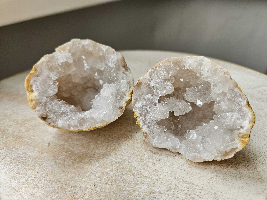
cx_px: 134
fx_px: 177
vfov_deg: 58.9
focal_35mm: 23
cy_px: 100
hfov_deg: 73.9
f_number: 1.8
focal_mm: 5.4
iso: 160
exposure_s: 1/100
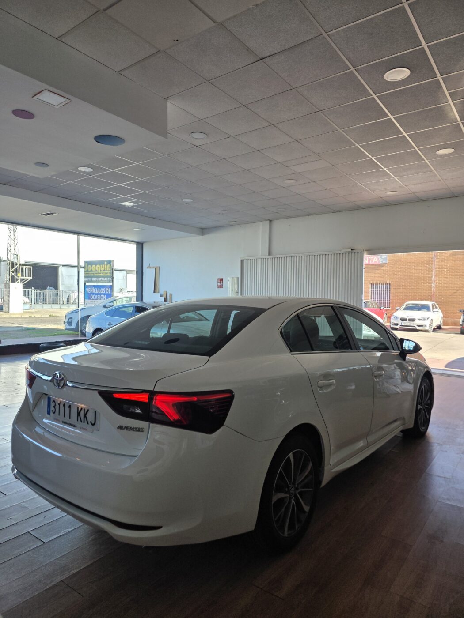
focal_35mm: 23
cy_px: 309
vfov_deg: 73.9
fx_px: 411
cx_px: 232
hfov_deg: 58.9
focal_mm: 6.3
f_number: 1.7
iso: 50
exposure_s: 1/359
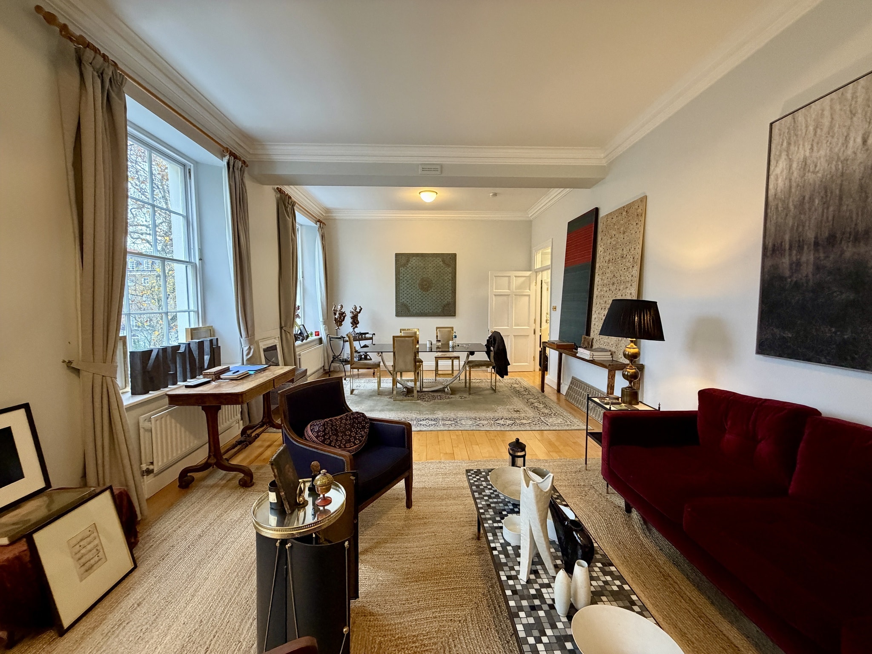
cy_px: 327
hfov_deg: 102.1
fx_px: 353
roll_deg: +0.5
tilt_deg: -4.3
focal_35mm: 14
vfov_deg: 85.7
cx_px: 436
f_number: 2.2
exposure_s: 1/50
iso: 400
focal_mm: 2.22
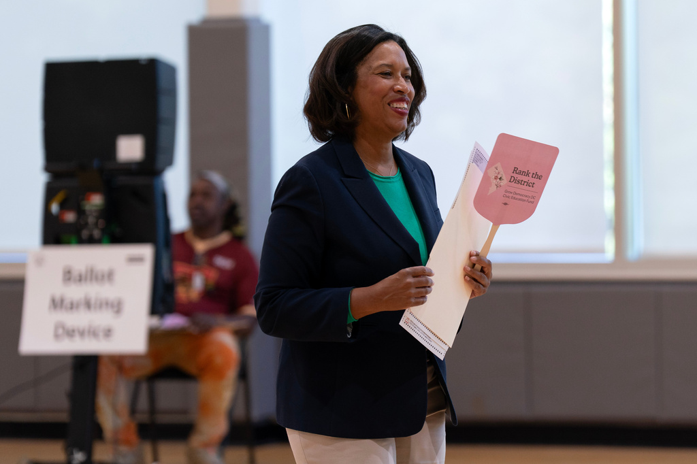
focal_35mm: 173
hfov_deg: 11.9
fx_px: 3348
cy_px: 232
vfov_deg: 7.9
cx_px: 348
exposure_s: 1/400
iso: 1000
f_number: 3.5
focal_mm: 173
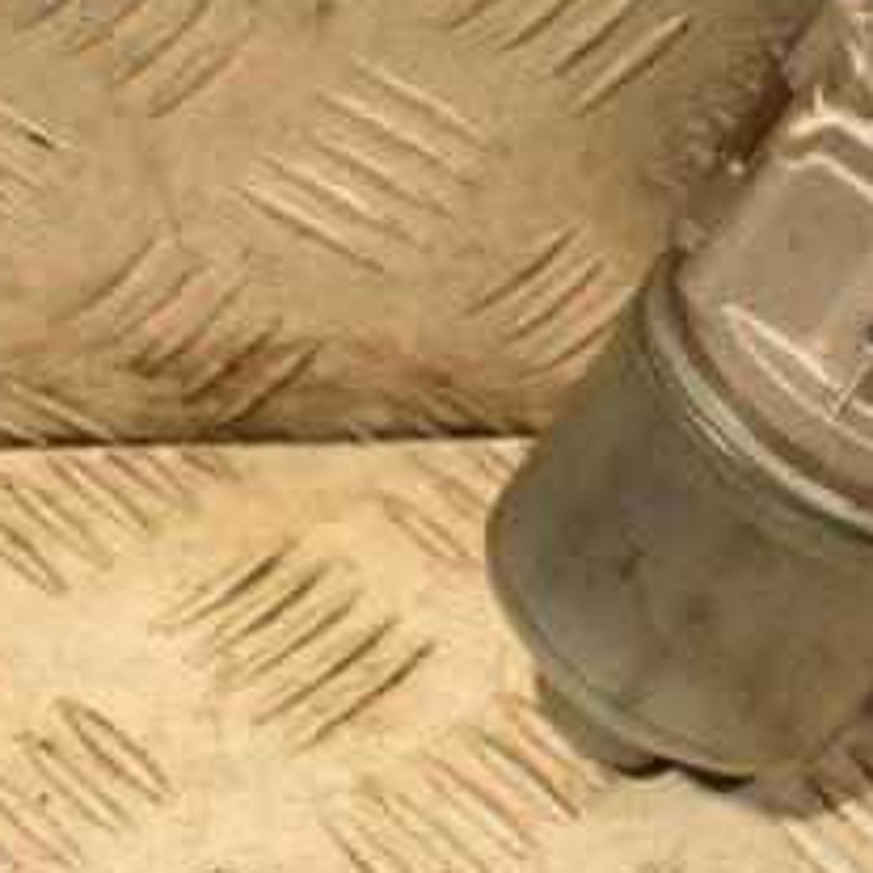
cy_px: 253
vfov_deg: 10.5
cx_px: 1143
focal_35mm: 166
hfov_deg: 10.3
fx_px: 4743
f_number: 6.3
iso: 800
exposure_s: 1/160
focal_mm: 45
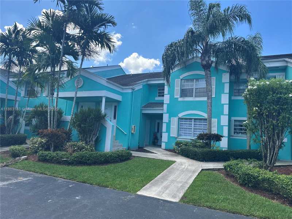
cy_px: 110
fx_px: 202
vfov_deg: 56.8
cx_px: 146
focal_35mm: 24
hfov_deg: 71.6
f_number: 1.78
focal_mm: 6.86
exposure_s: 1/1880
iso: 80
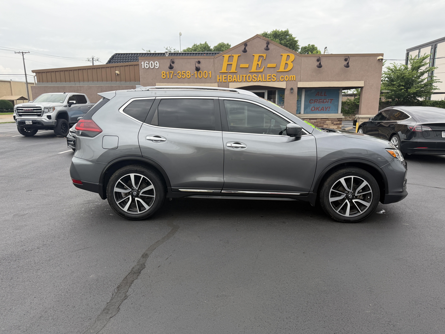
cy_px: 167
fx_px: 309
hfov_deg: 71.6
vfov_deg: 56.8
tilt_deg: -12.2
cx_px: 222
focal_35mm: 24
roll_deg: +1.0
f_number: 1.78
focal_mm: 6.76
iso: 100
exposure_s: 1/1018
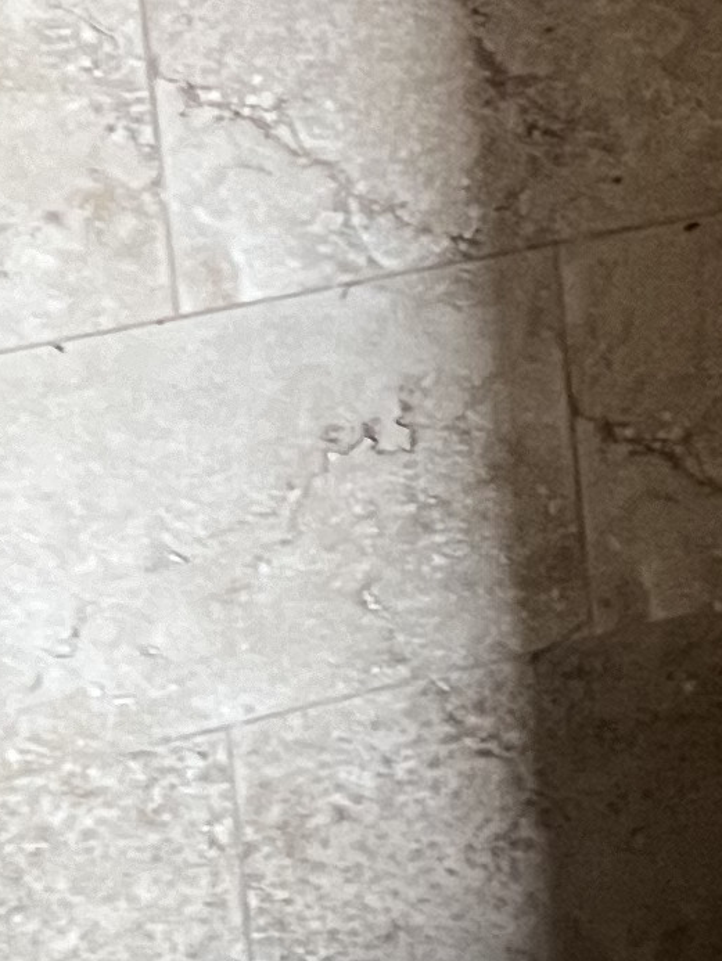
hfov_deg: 8.5
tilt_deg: -13.9
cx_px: 2009
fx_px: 4197
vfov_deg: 12.3
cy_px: -554
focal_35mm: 151
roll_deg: +0.3
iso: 640
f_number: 1.5
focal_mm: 5.7
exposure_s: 1/35
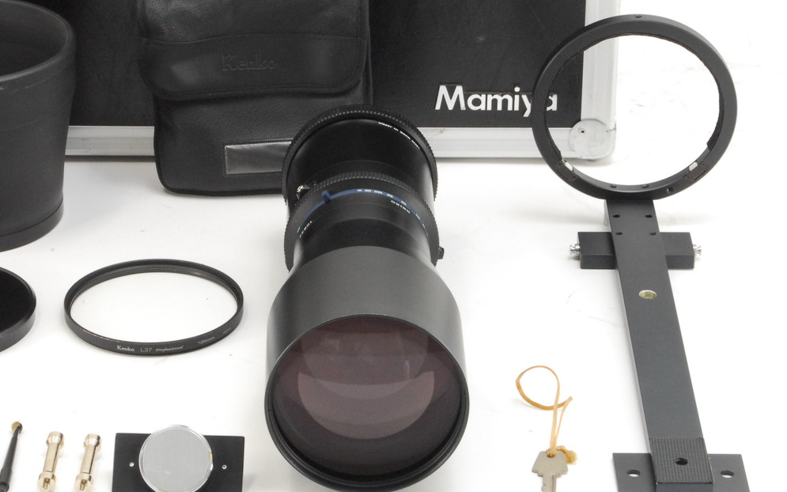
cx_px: 259
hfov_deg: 16.3
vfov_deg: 10.2
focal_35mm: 128
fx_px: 2746
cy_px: 115
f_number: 18
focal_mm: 52
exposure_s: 1/125
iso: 800
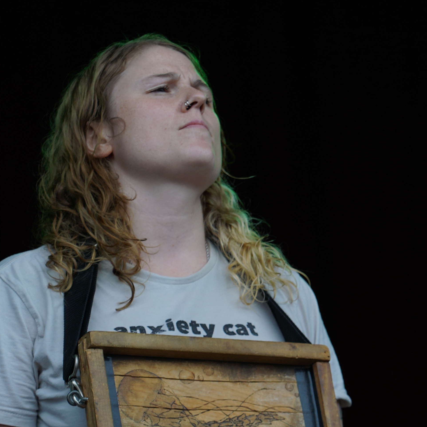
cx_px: 384
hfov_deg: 6.3
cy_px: 389
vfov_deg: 6.3
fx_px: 3866
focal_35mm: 277
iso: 100
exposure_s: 1/200
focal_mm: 105
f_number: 5.6
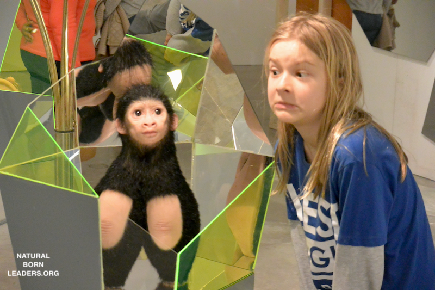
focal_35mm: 81
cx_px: 218
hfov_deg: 25.1
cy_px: 145
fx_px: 978
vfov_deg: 16.8
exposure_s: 1/30
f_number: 3.8
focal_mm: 30
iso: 2200
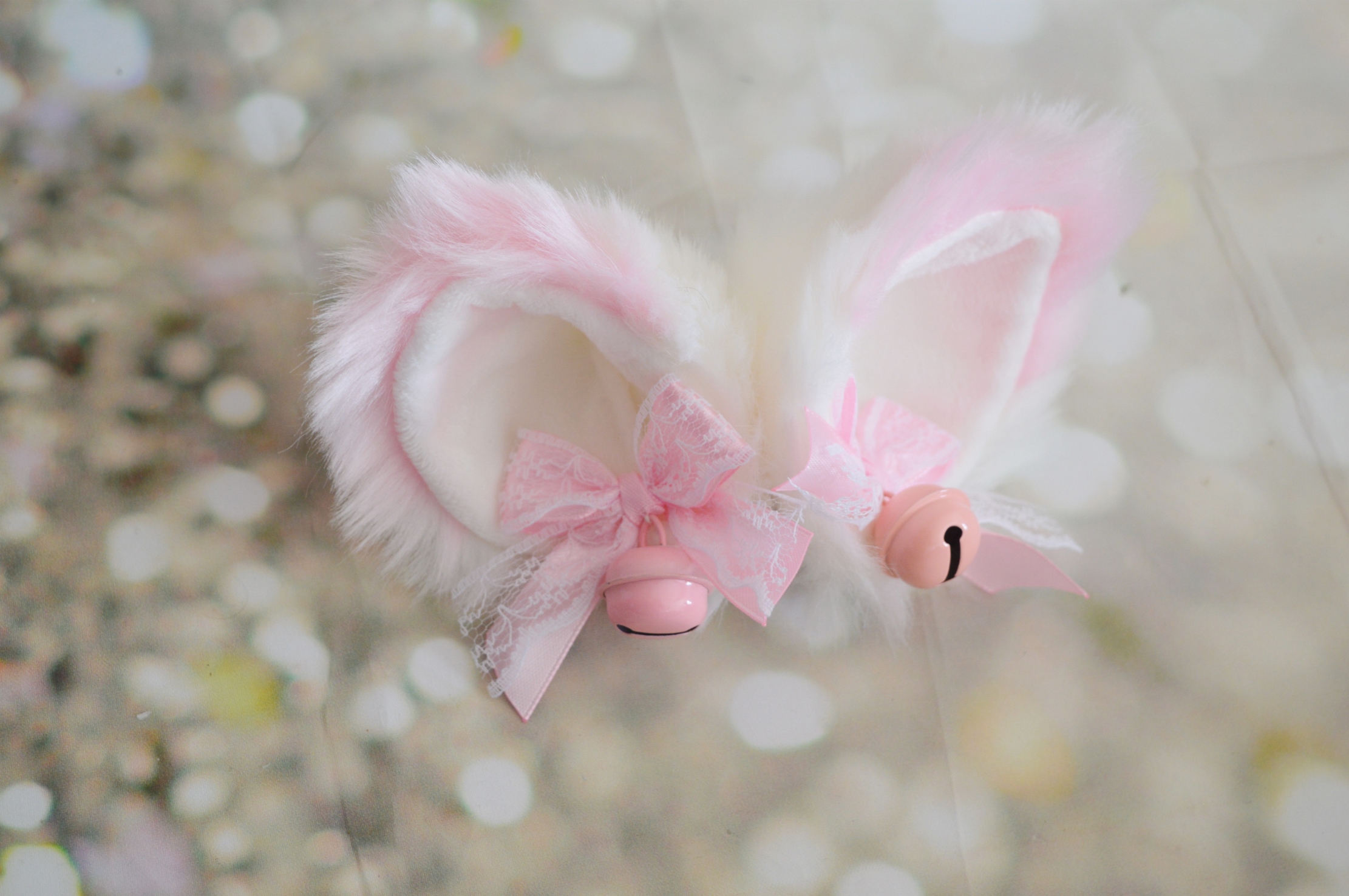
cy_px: 448
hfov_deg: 33.4
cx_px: 674
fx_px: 2246
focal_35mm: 60
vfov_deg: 22.6
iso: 400
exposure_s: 1/80
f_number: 5
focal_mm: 40
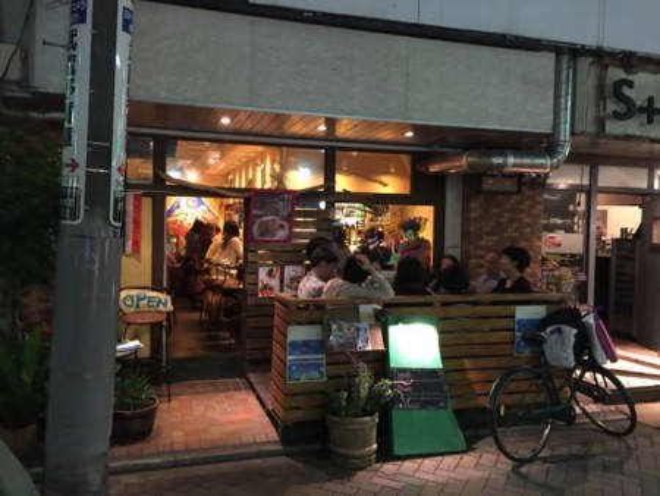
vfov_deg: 48.3
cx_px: 330
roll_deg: -1.0
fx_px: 553
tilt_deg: -1.2
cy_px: 248
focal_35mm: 29
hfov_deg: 61.6
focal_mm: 4.15
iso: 100
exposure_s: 1/4
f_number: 2.2
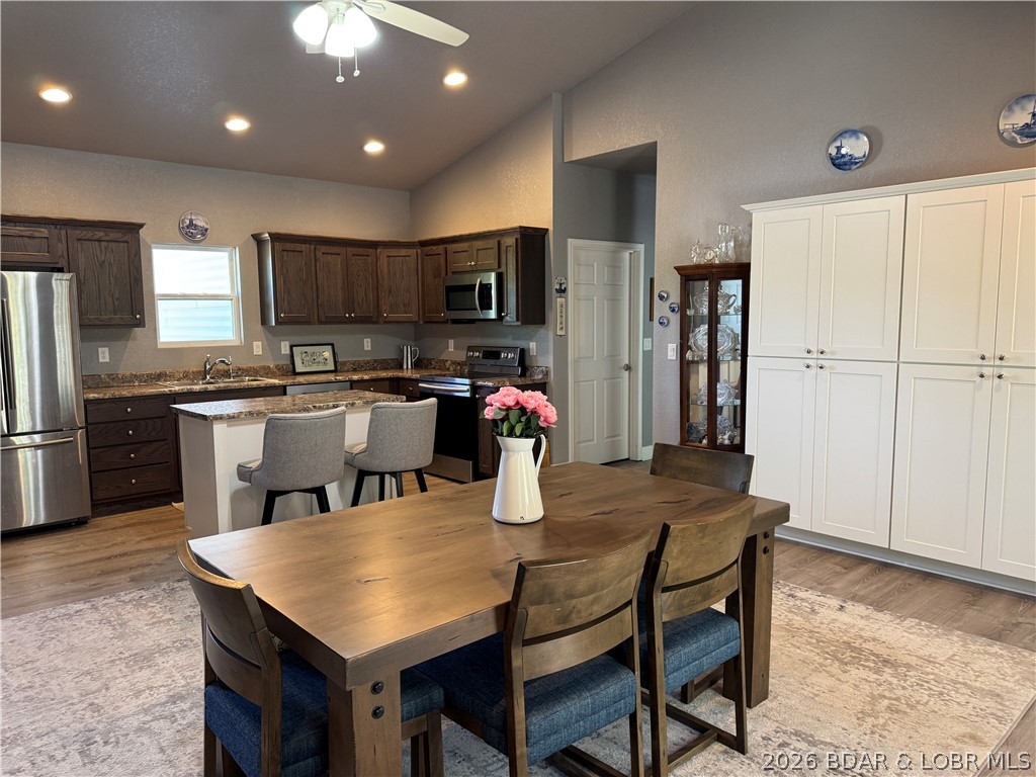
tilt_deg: -6.0
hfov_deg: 71.6
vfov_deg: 56.8
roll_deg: +0.2
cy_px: 388
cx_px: 518
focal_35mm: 24
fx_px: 718
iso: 250
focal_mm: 6.76
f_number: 1.78
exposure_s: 1/60
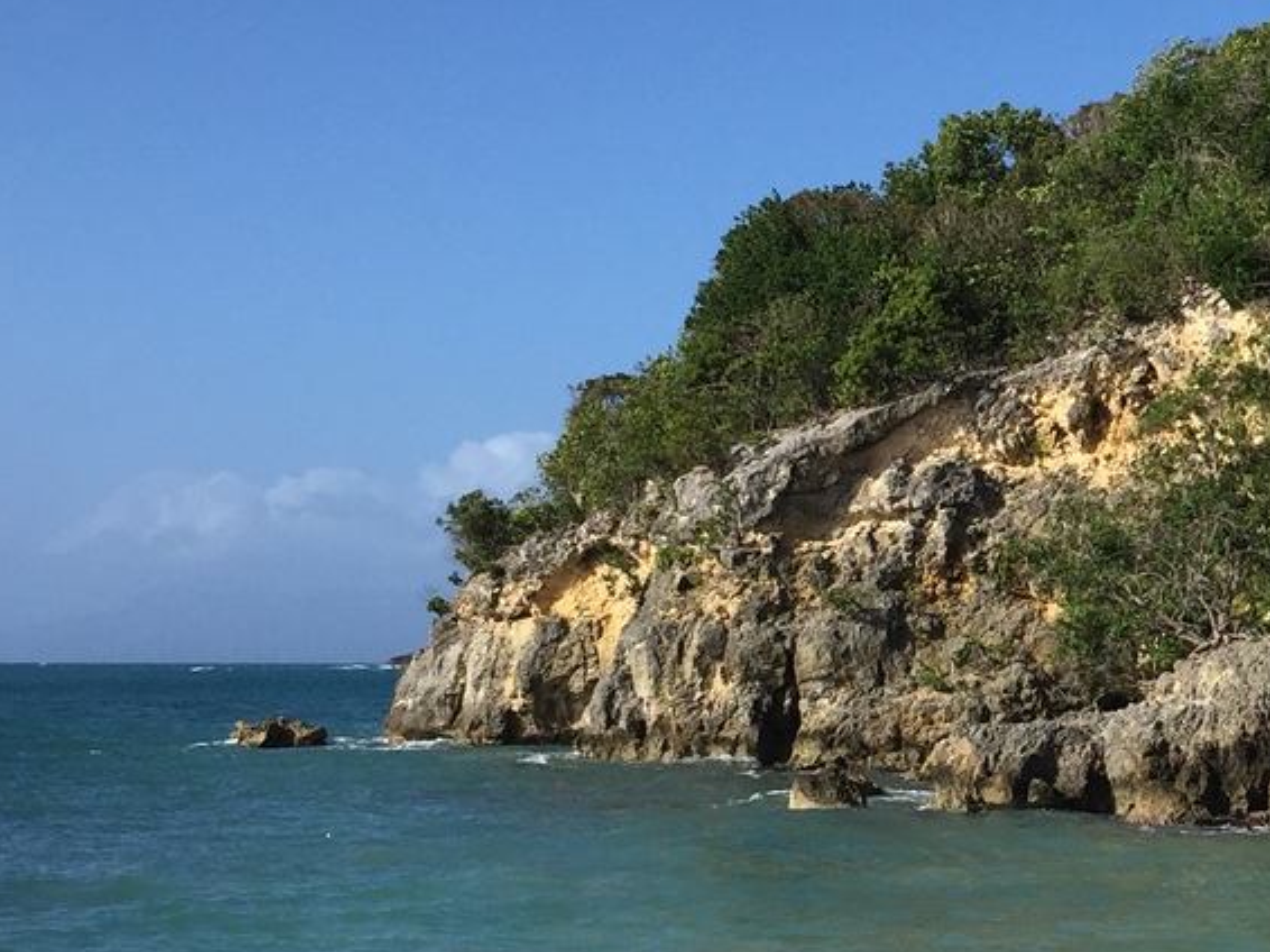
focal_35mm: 82
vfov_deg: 17.9
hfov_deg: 22.6
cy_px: 629
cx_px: 1378
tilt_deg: -0.7
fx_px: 3007
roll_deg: -0.9
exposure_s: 1/2475
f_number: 2.2
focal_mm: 4.15
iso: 32
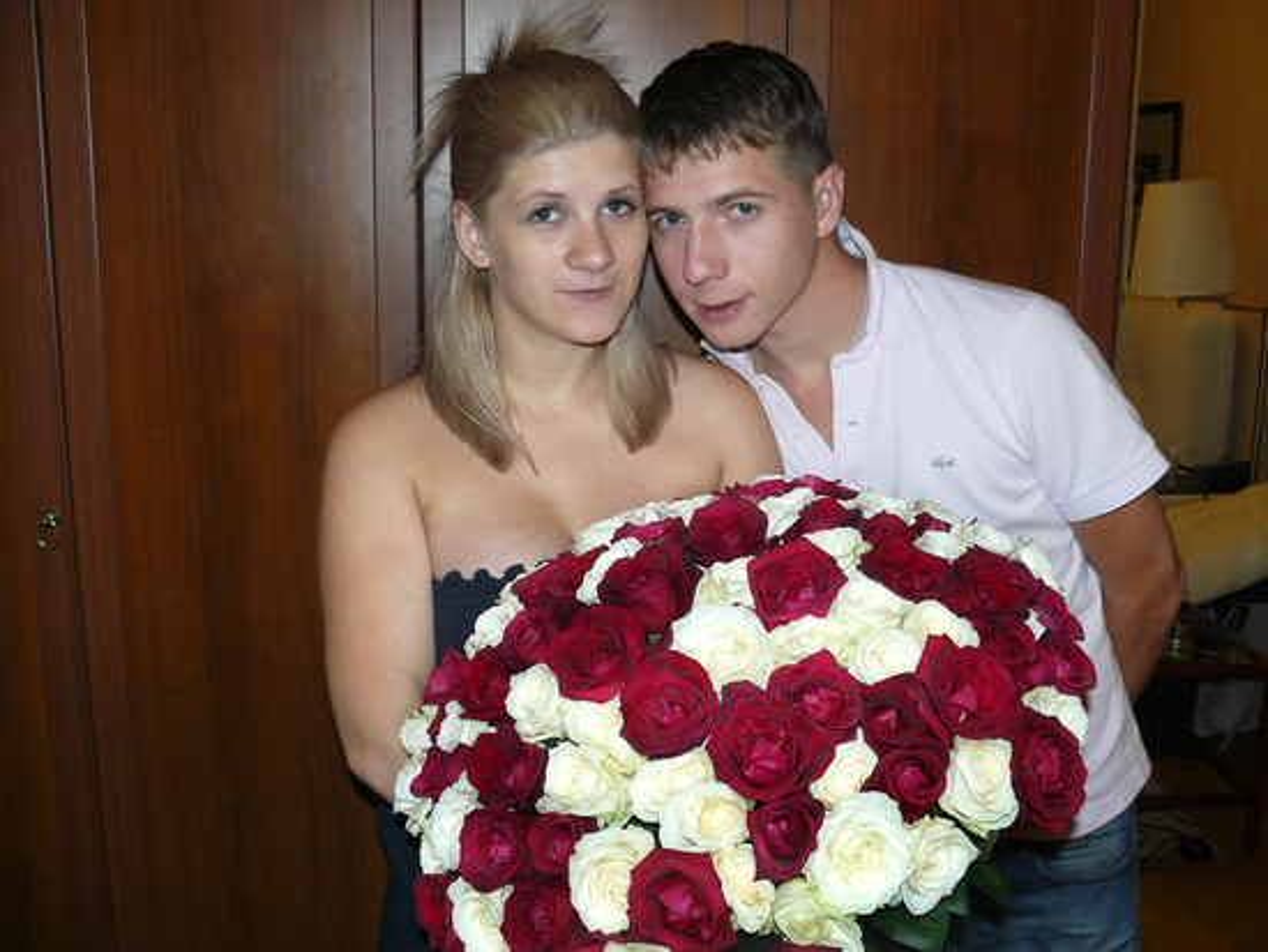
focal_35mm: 36
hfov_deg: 51.3
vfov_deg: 39.7
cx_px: 634
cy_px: 476
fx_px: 1319
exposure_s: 1/30
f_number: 2.8
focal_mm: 6
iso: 100
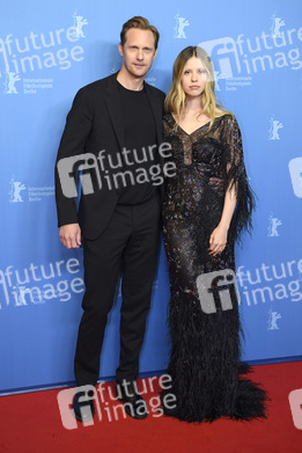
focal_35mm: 46
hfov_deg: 29.3
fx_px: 578
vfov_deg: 42.7
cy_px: 228
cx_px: 150
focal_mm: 45
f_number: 3.5
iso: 640
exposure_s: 1/125
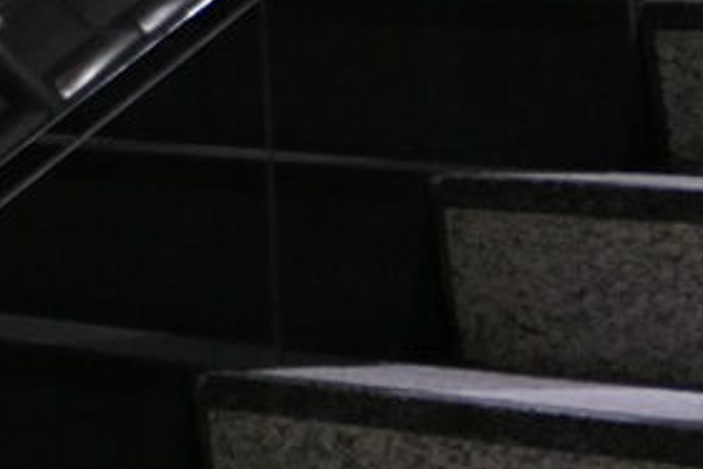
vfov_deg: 7.5
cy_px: -582
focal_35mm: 172
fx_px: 3359
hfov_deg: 9.2
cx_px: -1477
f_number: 1.5
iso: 160
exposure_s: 1/80
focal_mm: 9.1
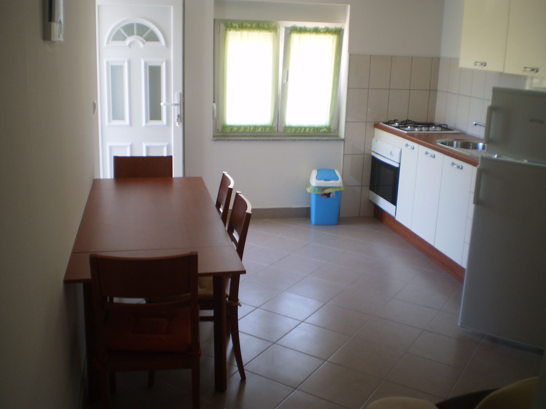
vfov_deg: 39.7
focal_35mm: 36
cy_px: 204
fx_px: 568
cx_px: 273
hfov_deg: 51.4
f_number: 3.1
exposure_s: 1/30
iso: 80
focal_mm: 6.3
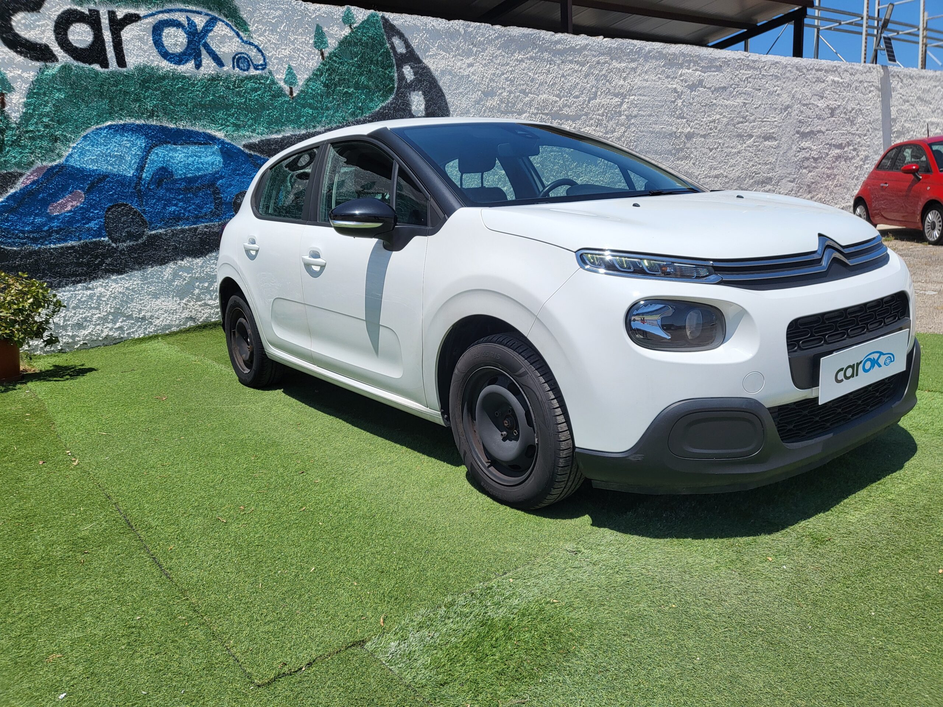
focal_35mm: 26
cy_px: 354
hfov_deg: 67.3
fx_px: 708
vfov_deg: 53.1
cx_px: 472
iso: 50
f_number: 1.8
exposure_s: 1/5108
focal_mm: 4.25
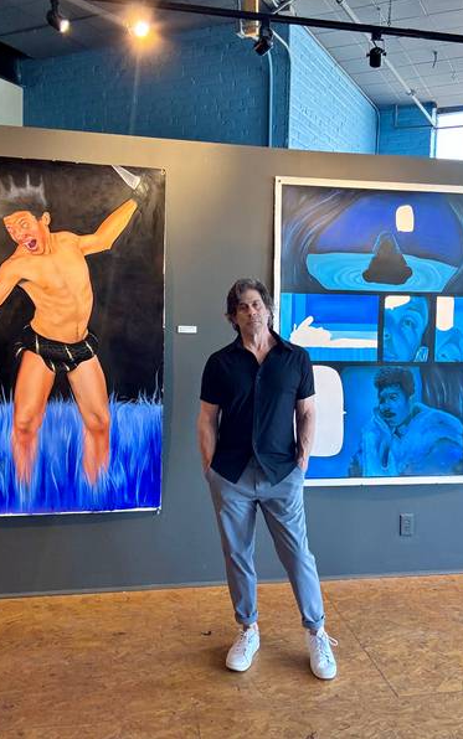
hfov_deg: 39.4
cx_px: 262
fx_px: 645
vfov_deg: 59.6
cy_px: 368
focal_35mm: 32
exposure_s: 1/60
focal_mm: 2.69
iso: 200
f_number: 1.9
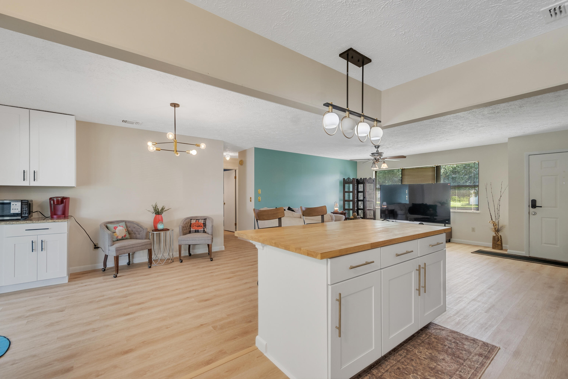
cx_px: 284
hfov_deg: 100.4
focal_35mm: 15
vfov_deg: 77.3
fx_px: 237
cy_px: 190
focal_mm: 10
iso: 320
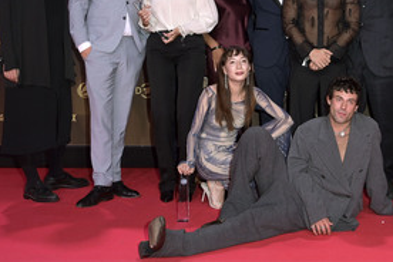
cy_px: 51
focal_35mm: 62
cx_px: 297
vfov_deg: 21.6
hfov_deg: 31.8
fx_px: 677
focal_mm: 38
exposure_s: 1/250
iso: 1250
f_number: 5
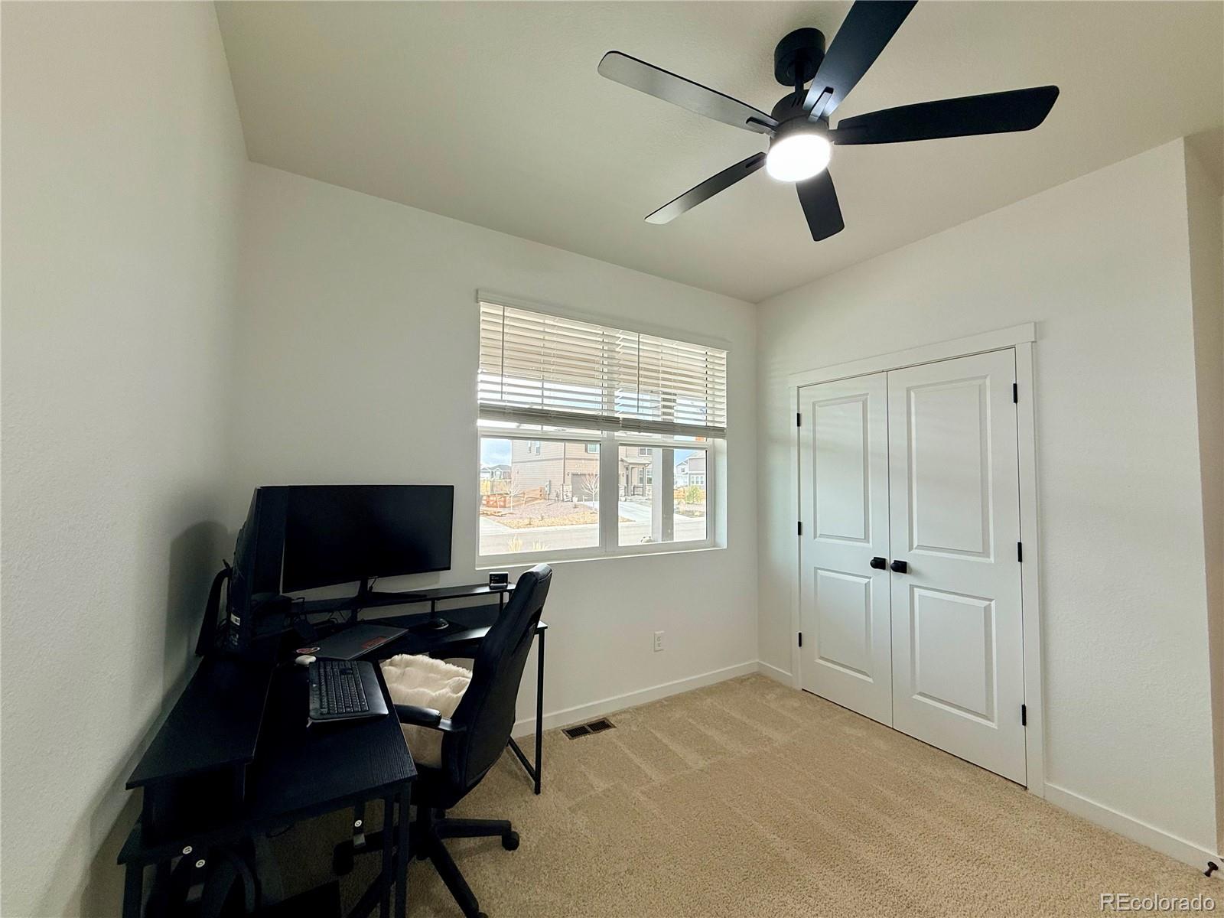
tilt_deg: +3.0
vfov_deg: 85.7
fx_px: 495
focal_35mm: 14
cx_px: 612
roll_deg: -0.8
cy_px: 459
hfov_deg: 102.1
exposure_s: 1/129
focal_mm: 2.22
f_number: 2.2
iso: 64
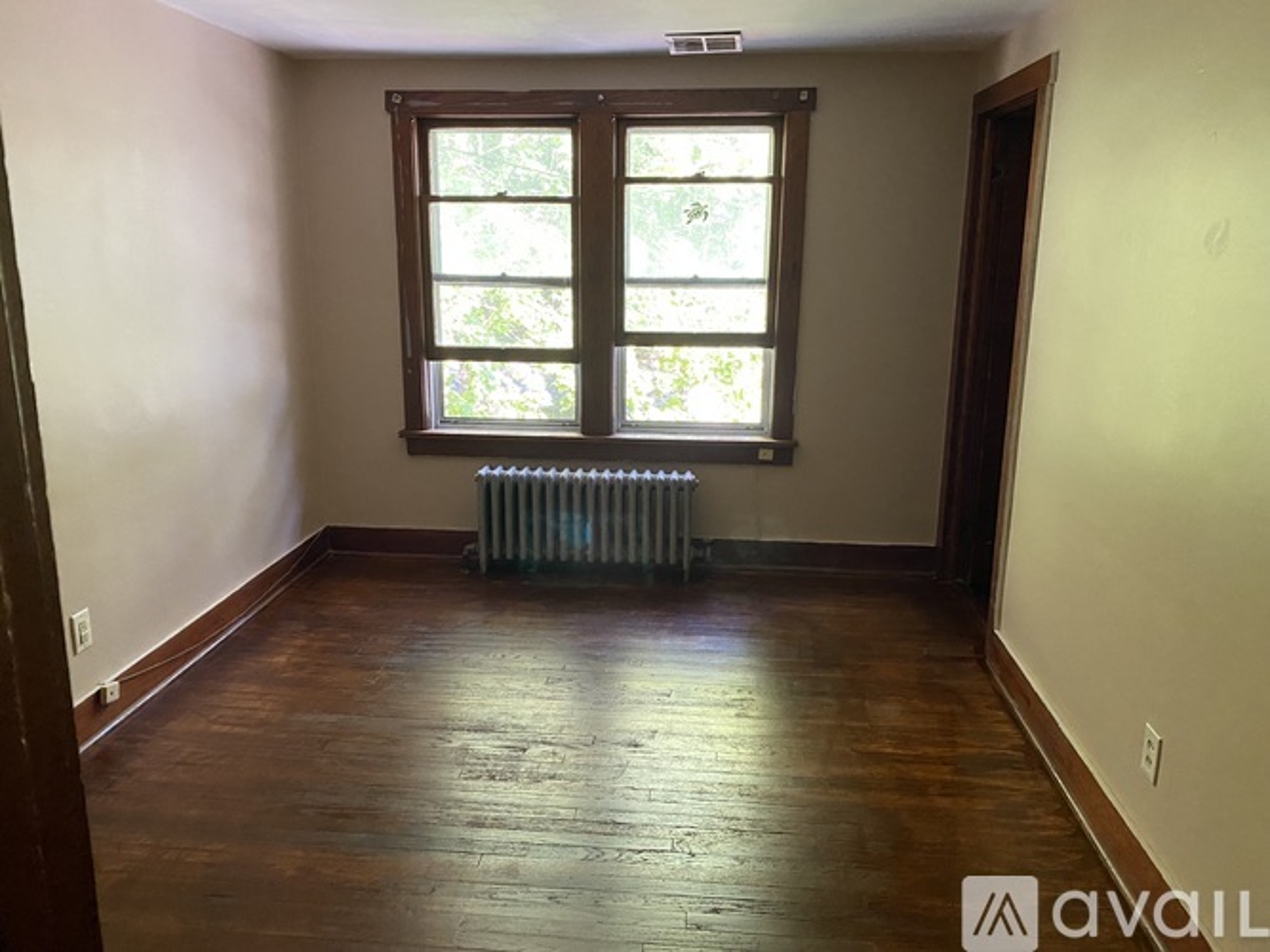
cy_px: 476
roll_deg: -0.8
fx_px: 954
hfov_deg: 67.3
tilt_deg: -13.8
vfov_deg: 53.0
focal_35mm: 26
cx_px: 635
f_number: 1.8
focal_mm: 4.25
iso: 500
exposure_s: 1/60
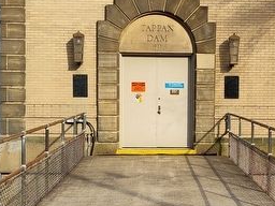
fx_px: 572
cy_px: 119
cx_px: 183
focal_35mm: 72
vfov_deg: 20.4
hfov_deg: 26.9
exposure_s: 1/835
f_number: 1.8
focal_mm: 5.56
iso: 100
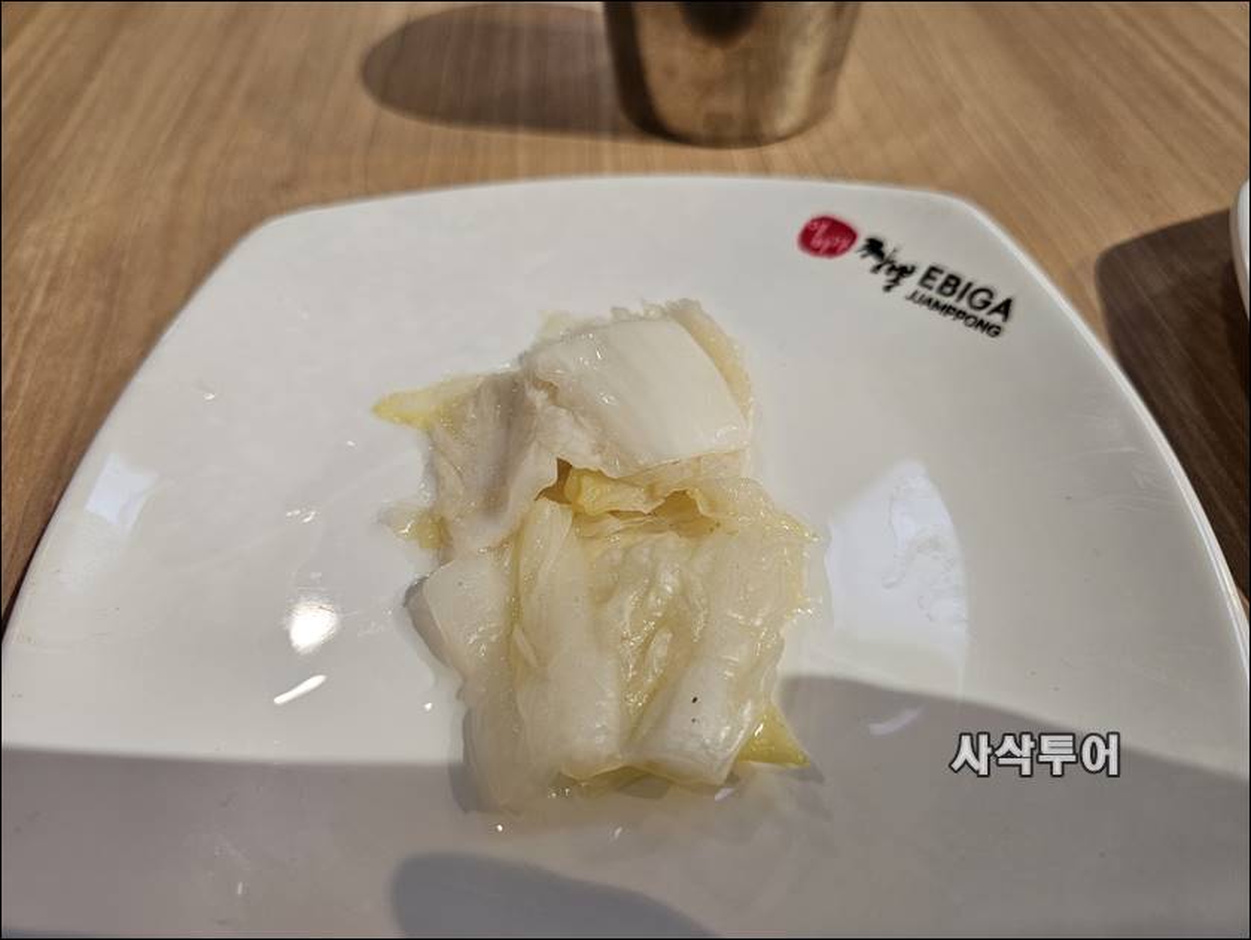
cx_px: 626
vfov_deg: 58.9
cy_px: 470
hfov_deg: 73.9
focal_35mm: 23
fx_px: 832
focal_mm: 6.3
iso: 100
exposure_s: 1/120
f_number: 1.7
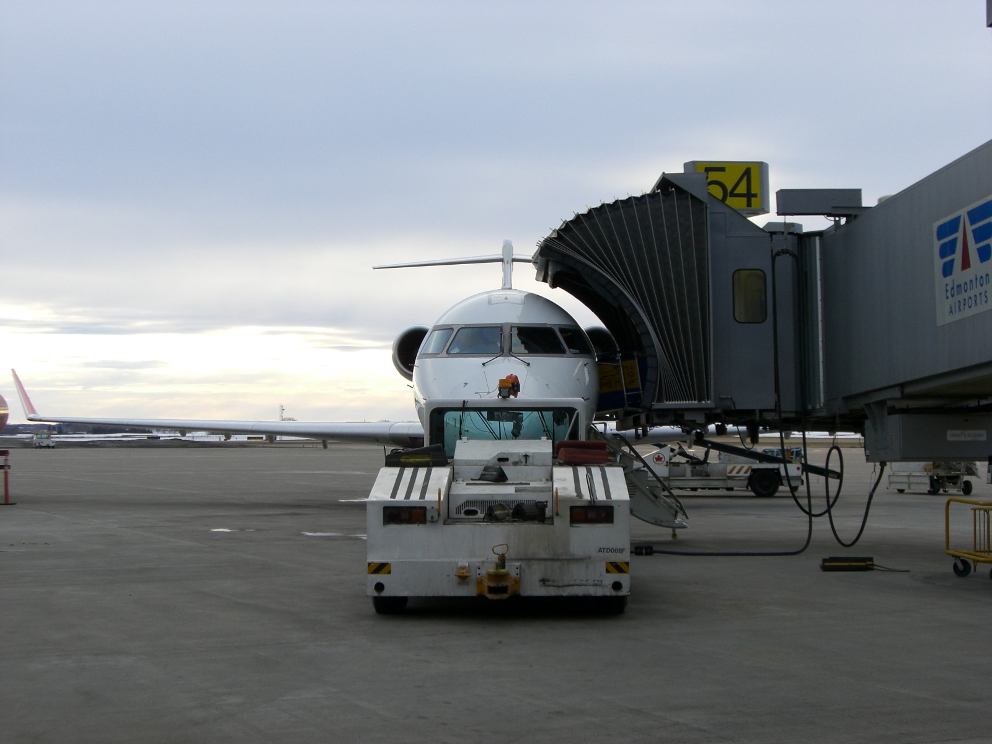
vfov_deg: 22.3
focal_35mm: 66
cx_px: 496
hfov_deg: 29.4
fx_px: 1891
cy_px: 372
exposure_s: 1/200
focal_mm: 10.7
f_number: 3.6
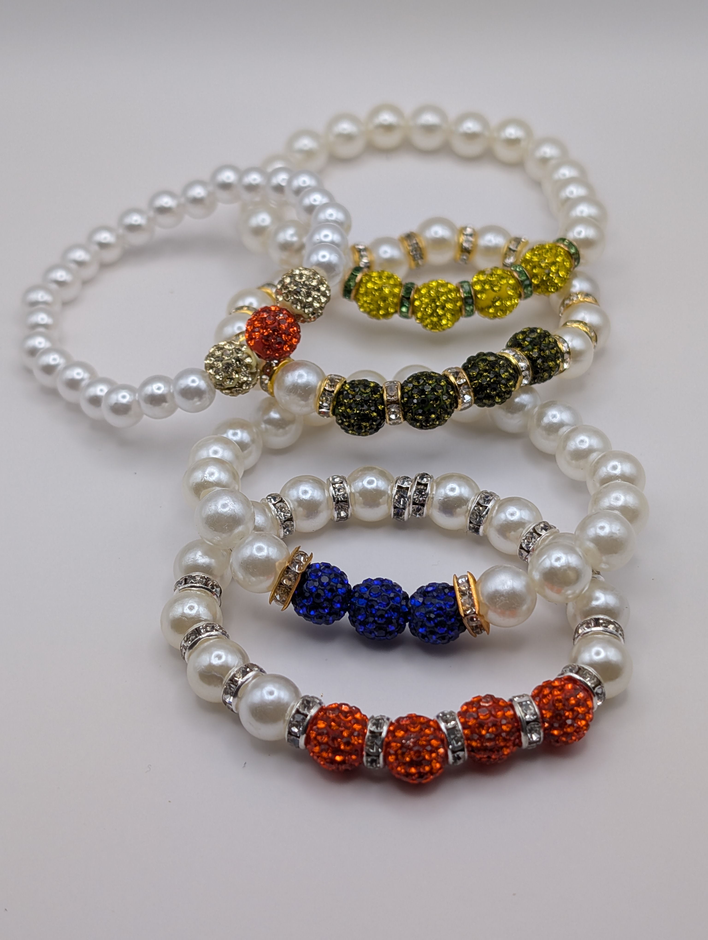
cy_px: 470
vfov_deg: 38.9
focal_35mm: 49
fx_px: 1333
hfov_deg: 29.7
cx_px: 354
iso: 22
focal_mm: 6.9
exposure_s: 1/177
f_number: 1.68
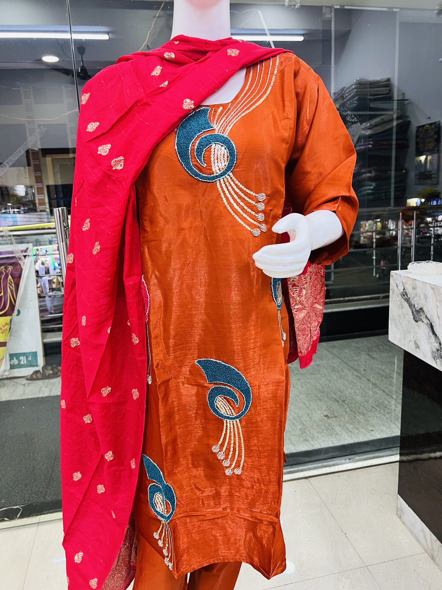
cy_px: 295
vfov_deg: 67.3
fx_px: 443
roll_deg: +2.8
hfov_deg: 53.1
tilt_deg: -12.1
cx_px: 221
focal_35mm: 26
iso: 100
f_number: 1.5
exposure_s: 1/50
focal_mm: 5.7
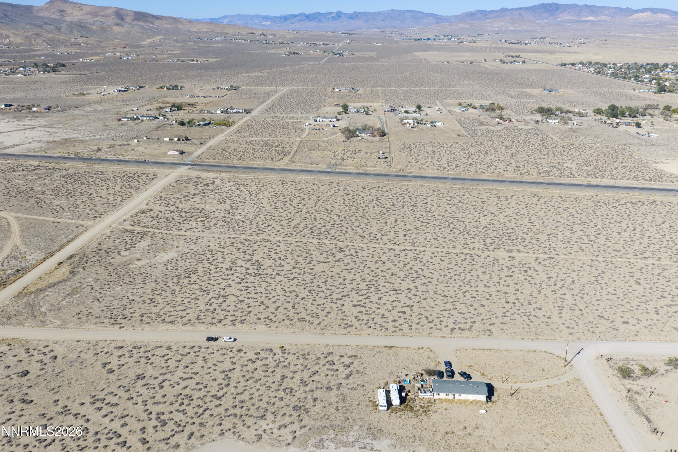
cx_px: 339
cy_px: 226
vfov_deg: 46.4
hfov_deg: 65.5
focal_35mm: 28
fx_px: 527
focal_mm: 14.45
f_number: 2.8
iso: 100
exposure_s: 1/1250
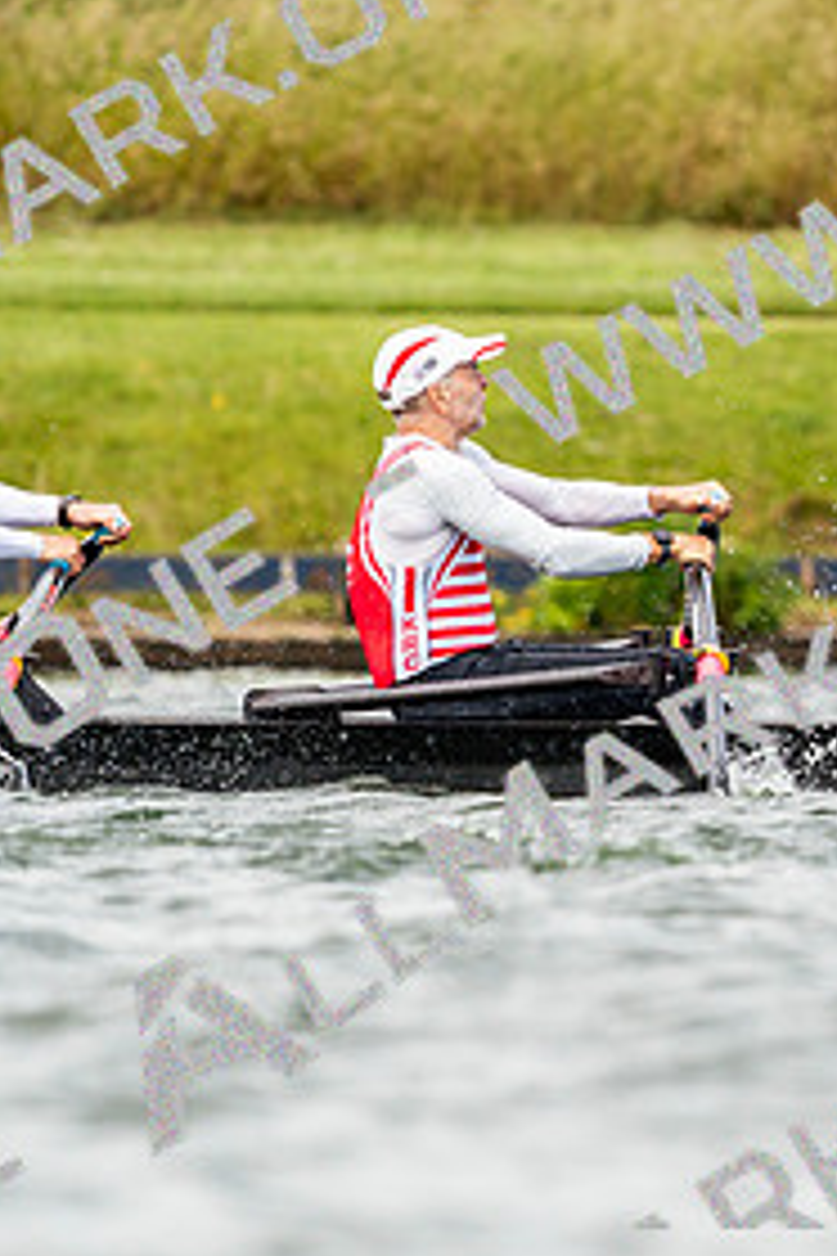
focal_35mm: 1031
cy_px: 457
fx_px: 35953
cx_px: 1048
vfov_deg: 2.0
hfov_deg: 1.3
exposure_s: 1/2000
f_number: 6.3
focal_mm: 496
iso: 400
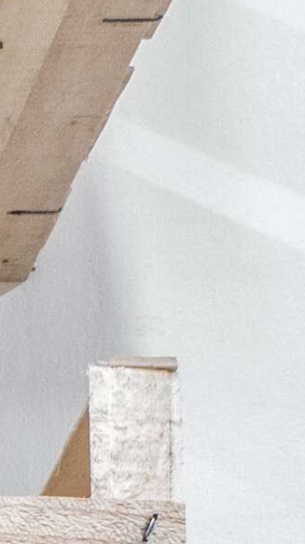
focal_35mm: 225
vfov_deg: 8.4
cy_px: 1518
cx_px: -595
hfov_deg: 5.1
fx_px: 3240
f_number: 13
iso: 200
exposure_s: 1/3
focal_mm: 18
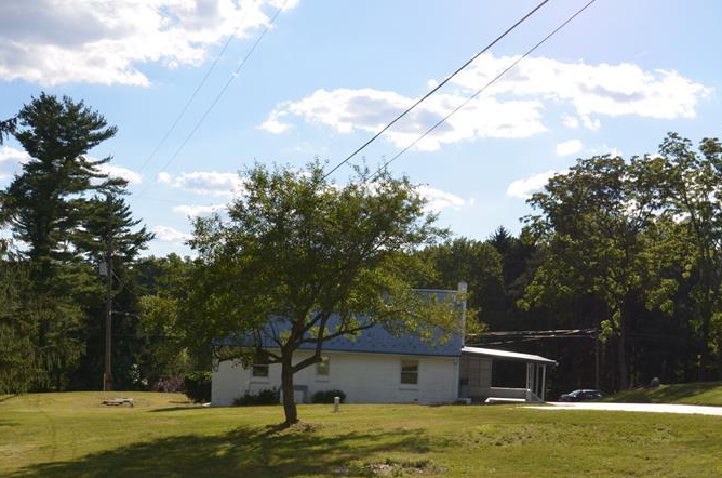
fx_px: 880
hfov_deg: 44.3
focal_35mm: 44
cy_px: 373
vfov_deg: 29.8
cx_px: 436
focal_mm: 18
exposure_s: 1/250
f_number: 9
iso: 100
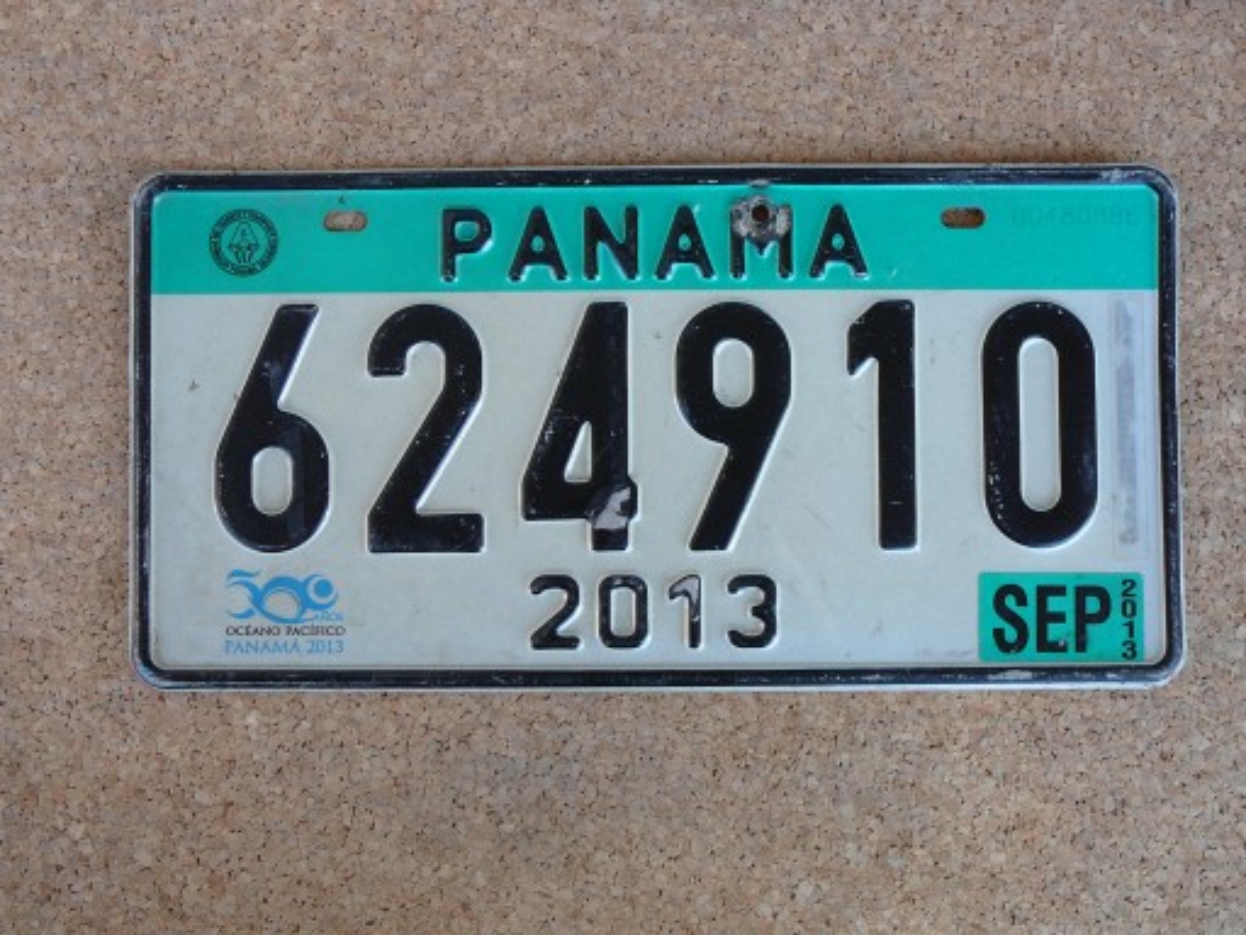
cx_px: 623
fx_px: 1548
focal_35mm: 43
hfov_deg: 43.9
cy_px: 468
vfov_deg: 33.6
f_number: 3.2
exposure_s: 1/60
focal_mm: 6.4
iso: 100
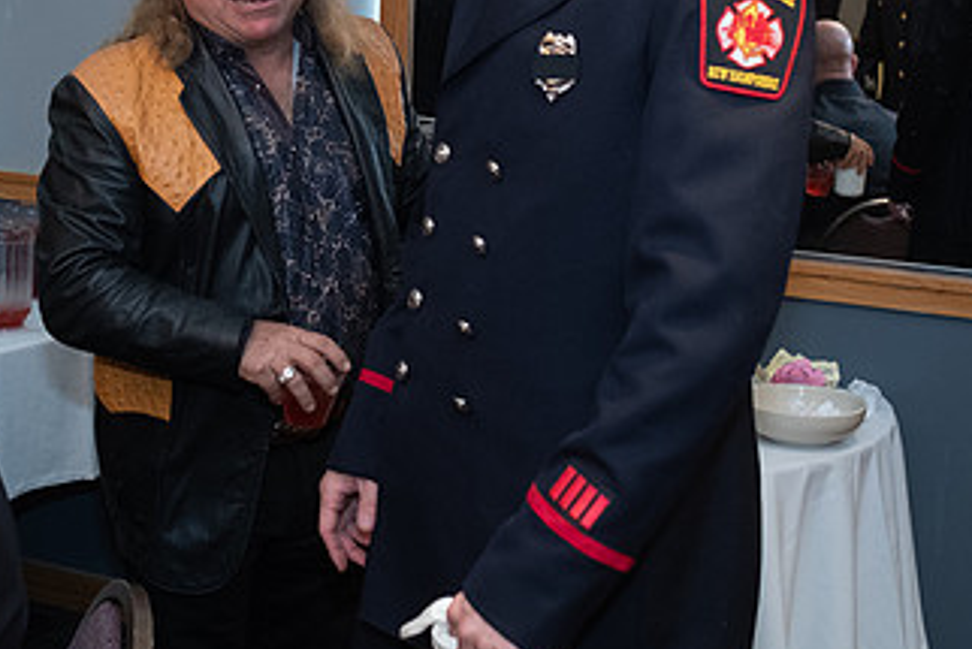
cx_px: 444
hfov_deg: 31.9
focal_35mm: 63
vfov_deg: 21.2
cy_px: 95
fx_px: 1702
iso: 1600
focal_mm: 23
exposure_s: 1/125
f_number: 3.2
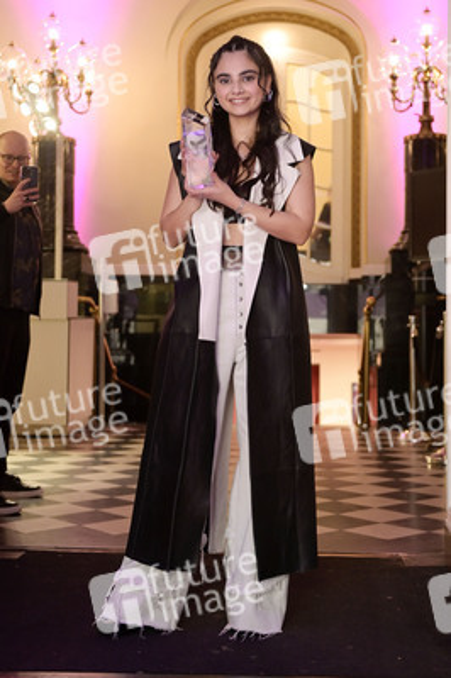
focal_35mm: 48
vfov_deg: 41.1
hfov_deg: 28.0
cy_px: 339
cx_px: 226
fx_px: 903
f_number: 2.8
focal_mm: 40
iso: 2500
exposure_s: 1/125
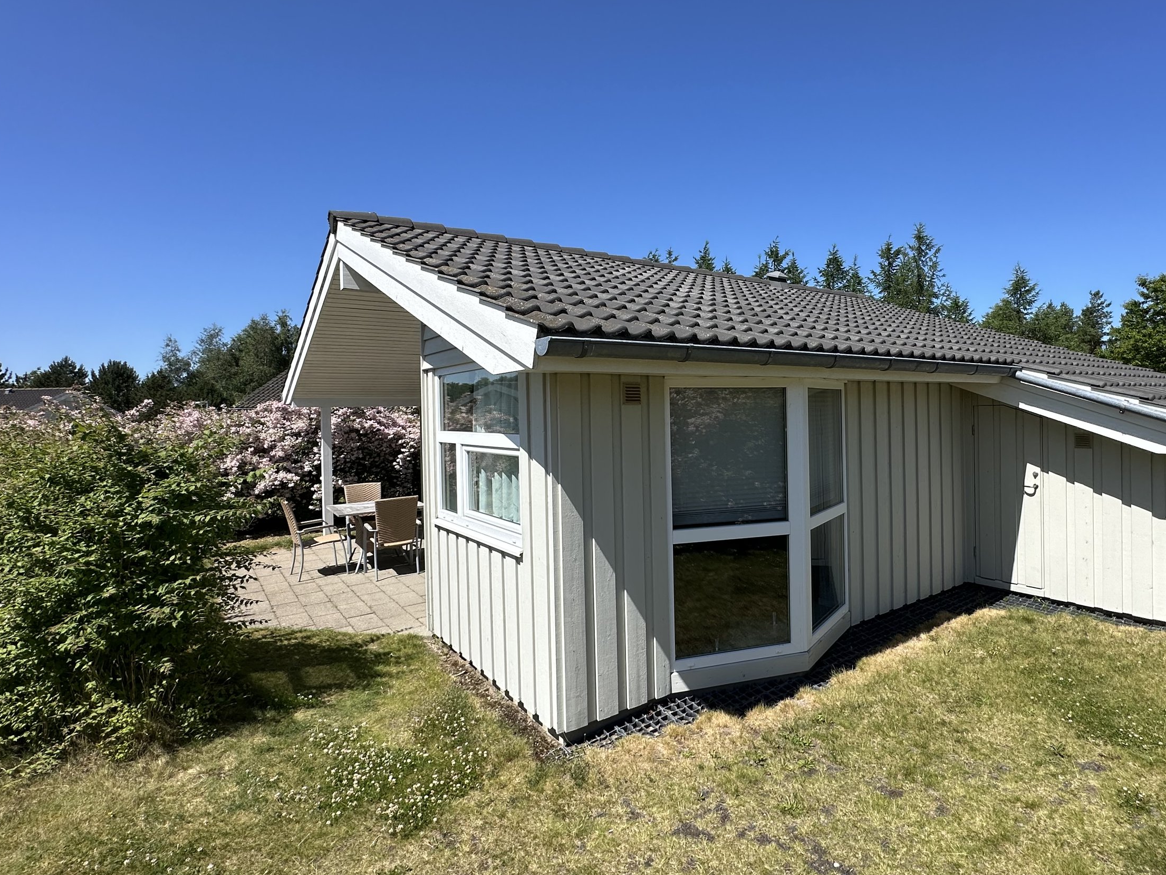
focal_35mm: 19
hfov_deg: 83.9
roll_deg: +0.9
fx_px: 640
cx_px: 682
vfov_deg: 68.6
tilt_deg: +0.5
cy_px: 415
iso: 50
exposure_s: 1/1887
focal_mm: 2.22
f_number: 2.2
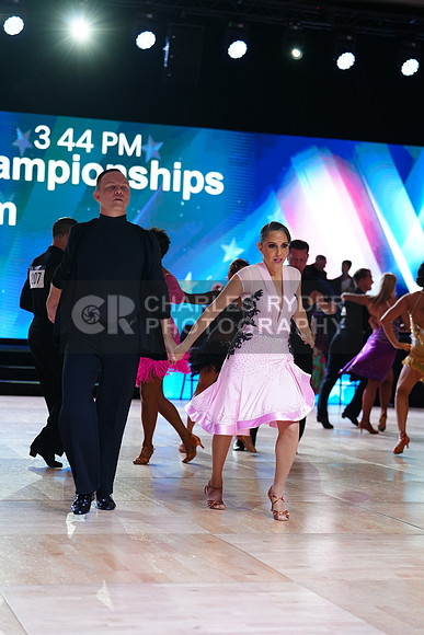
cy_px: 318
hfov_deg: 18.4
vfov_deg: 27.3
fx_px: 1306
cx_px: 212
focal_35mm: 74
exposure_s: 1/400
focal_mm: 74
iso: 640
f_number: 2.8
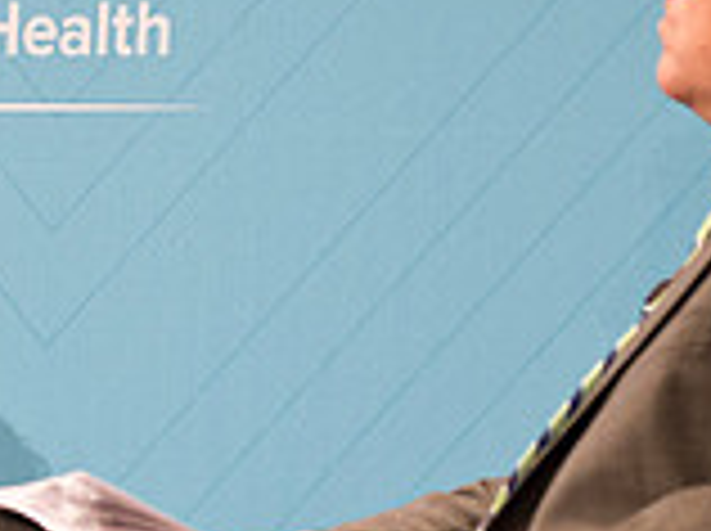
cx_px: -189
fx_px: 9065
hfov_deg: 4.5
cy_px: -130
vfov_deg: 3.3
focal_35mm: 442
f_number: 3.2
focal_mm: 125
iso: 2500
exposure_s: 1/200
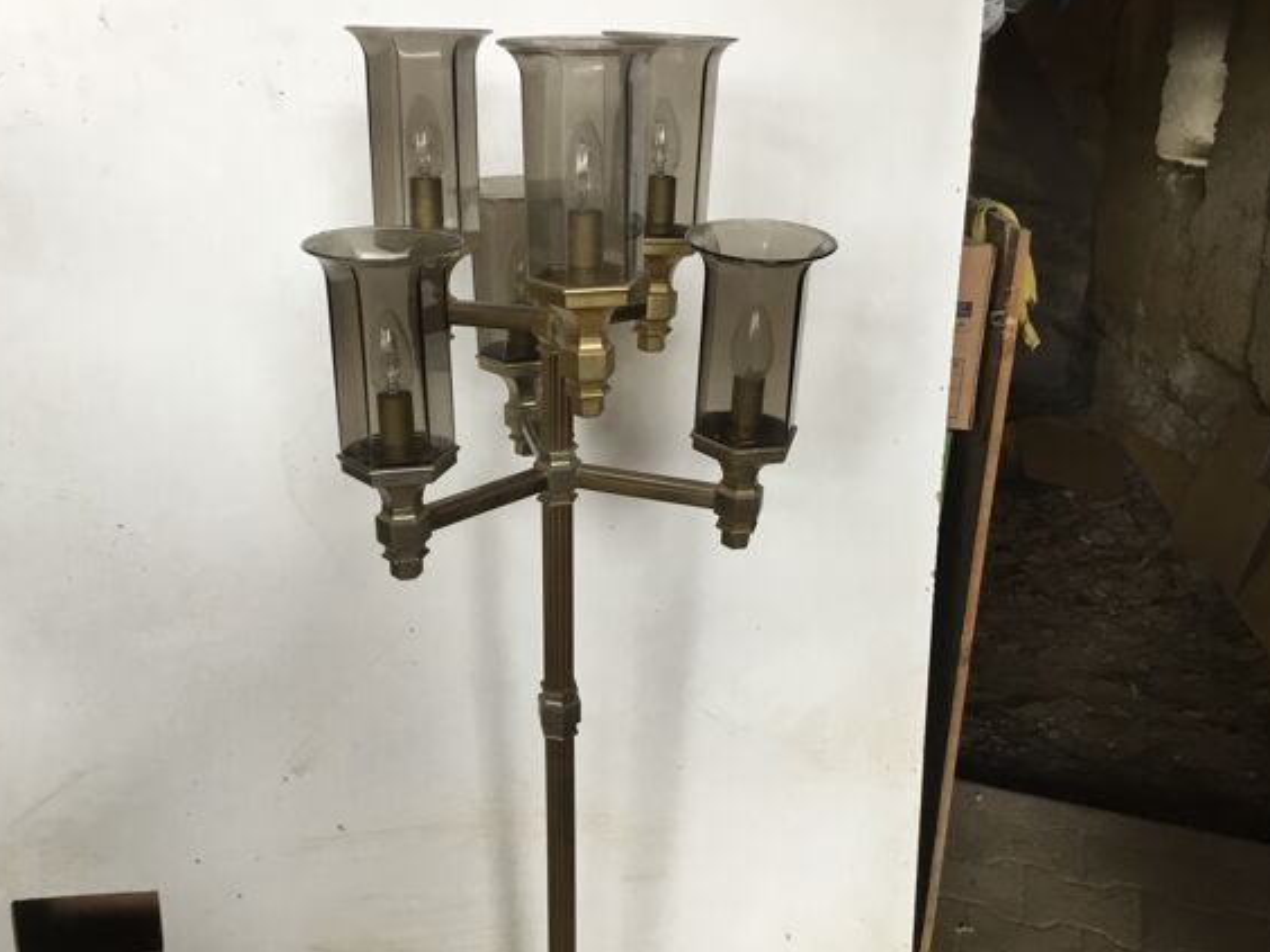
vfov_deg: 42.9
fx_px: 1211
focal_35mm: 33
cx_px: 610
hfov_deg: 55.3
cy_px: 452
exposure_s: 1/33
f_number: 2.4
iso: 80
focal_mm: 3.3
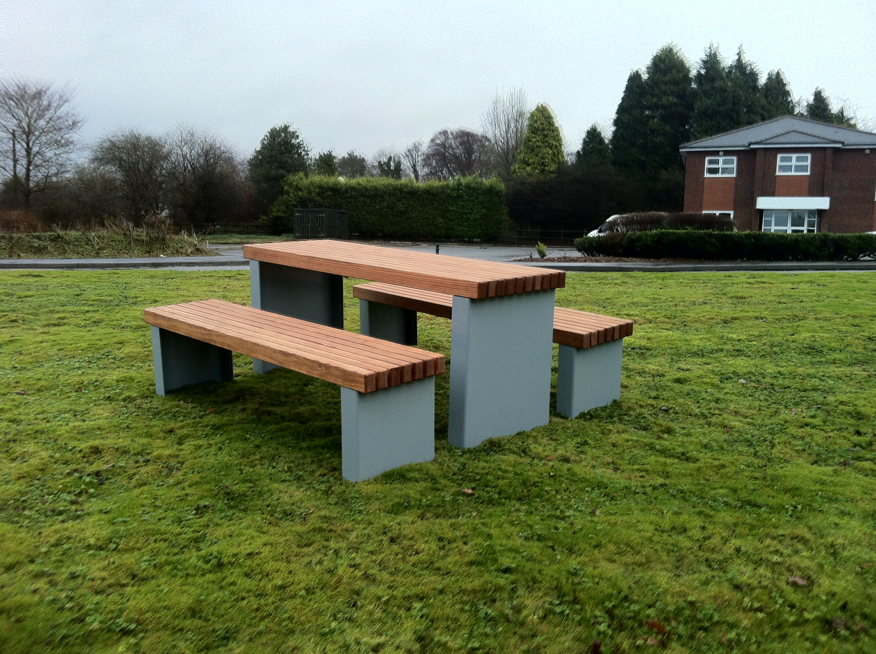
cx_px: 438
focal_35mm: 35
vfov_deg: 40.6
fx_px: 884
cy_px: 327
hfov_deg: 52.7
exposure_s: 1/17
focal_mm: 3.85
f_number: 2.8
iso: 80
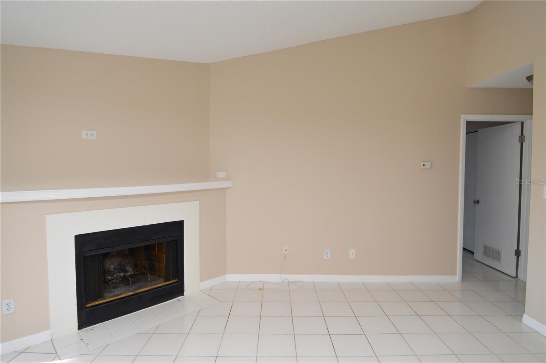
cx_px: 273
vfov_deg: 67.3
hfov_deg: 90.1
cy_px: 182
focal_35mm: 18
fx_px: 273
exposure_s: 1/60
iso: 560
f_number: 4
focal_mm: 12
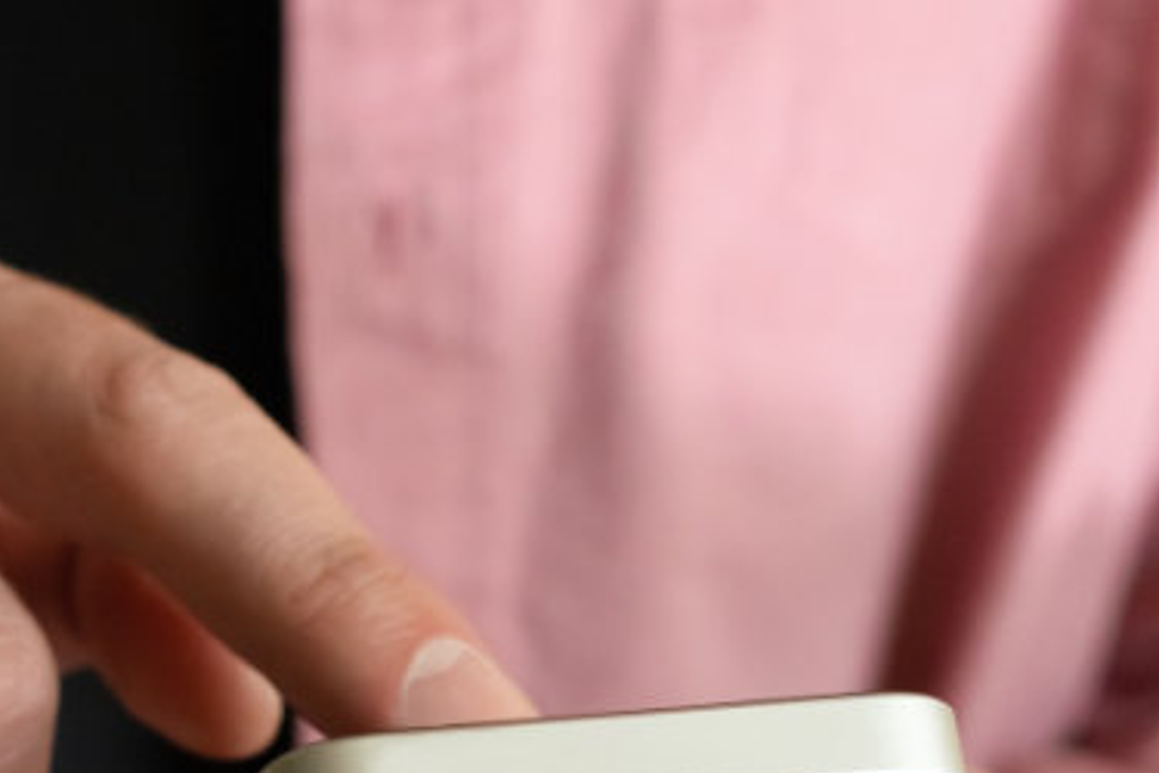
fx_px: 3605
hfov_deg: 18.3
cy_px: 690
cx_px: 606
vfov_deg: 12.1
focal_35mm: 112
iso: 250
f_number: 5
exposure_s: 1/250
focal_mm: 35
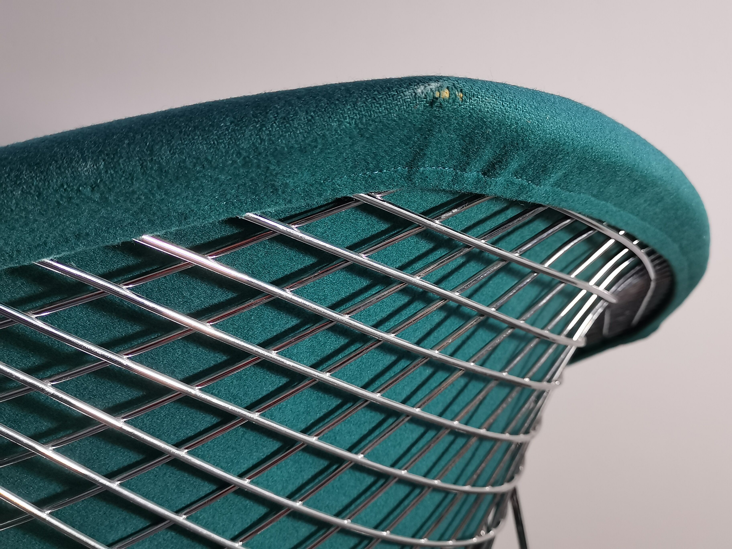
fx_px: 782
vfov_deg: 38.7
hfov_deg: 50.1
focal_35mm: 37
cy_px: 274
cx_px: 366
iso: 200
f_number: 1.8
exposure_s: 1/100
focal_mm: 5.58
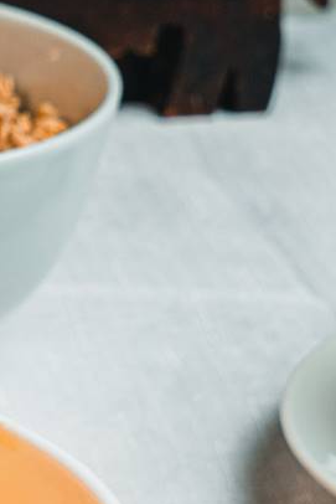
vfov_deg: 7.9
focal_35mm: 260
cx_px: -120
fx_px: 3637
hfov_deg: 5.3
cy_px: 371
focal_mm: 55
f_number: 9
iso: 640
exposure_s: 1/50
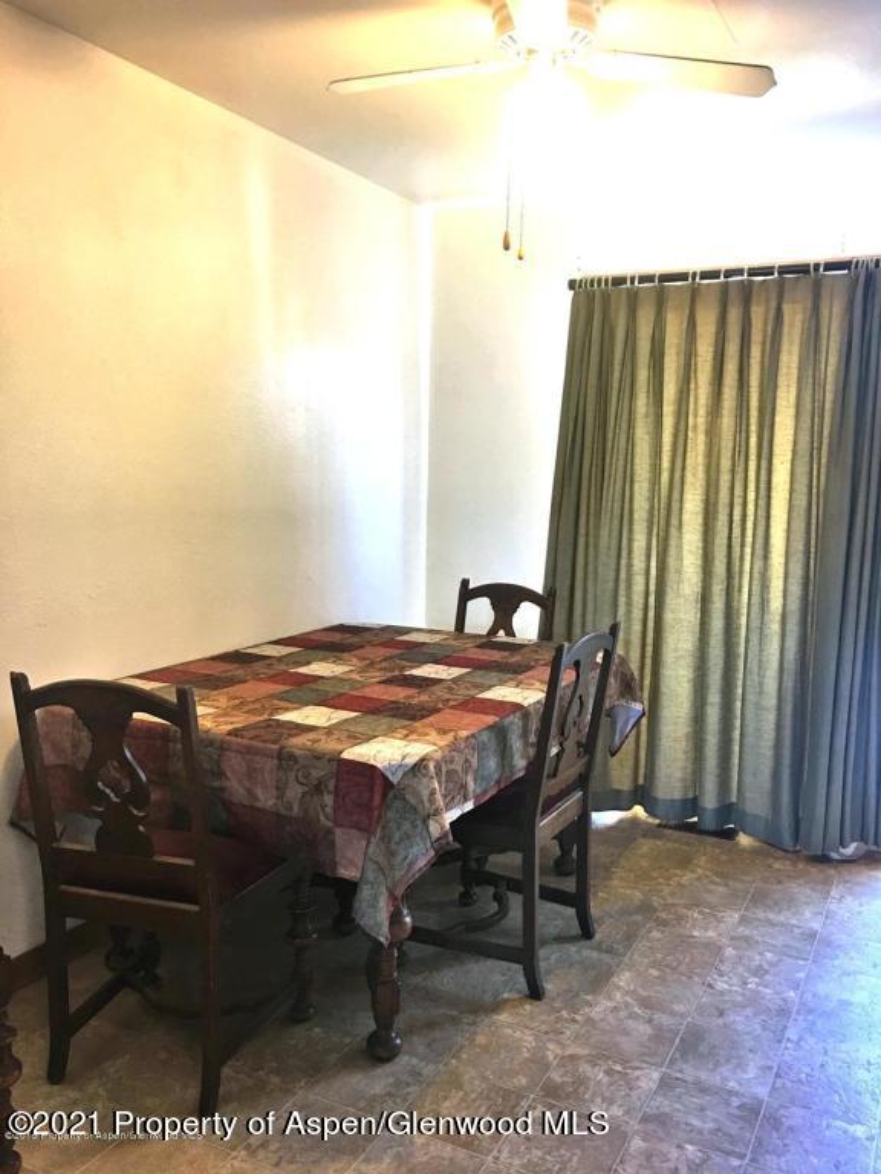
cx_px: 440
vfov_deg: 61.7
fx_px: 984
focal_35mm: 29
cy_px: 587
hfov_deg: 48.2
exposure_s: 1/15
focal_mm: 4.15
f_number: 2.2
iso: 40
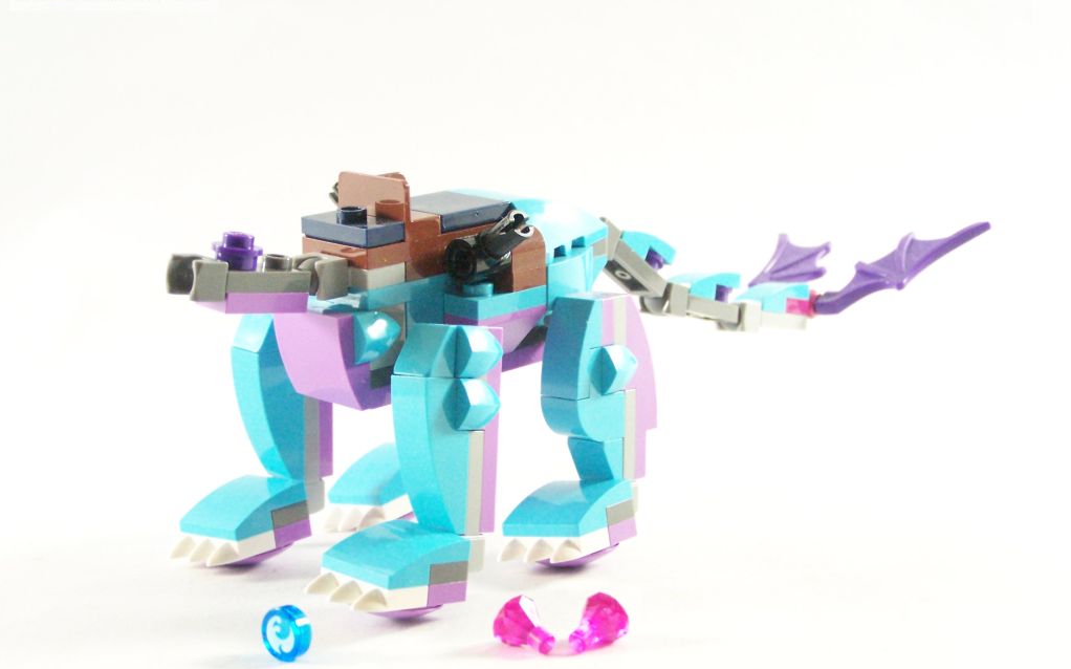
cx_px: 536
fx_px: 1984
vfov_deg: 19.1
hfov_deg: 30.2
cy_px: 336
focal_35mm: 68
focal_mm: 10.7
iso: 400
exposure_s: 1/60
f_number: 3.2
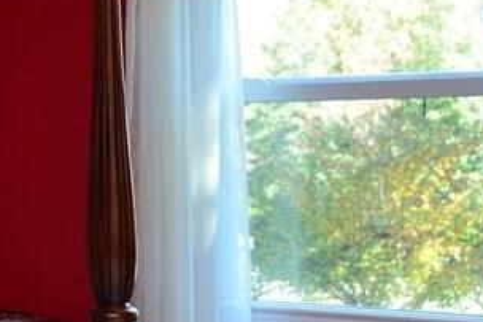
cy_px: 191
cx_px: 124
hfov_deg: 22.2
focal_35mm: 91
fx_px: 1221
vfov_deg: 15.0
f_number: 3.5
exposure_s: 1/25
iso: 100
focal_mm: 18
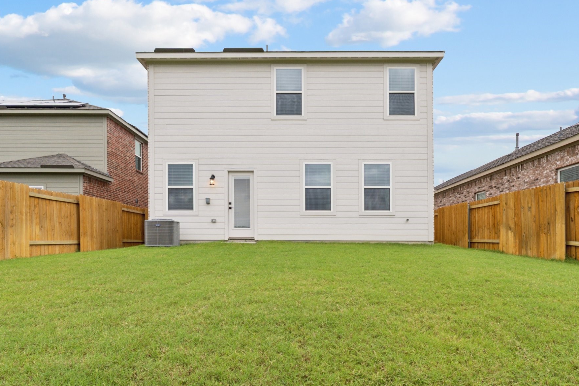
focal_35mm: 21
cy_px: 213
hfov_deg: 81.2
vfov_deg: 59.4
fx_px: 338
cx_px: 284
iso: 200
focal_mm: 12
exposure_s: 1/80
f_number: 8
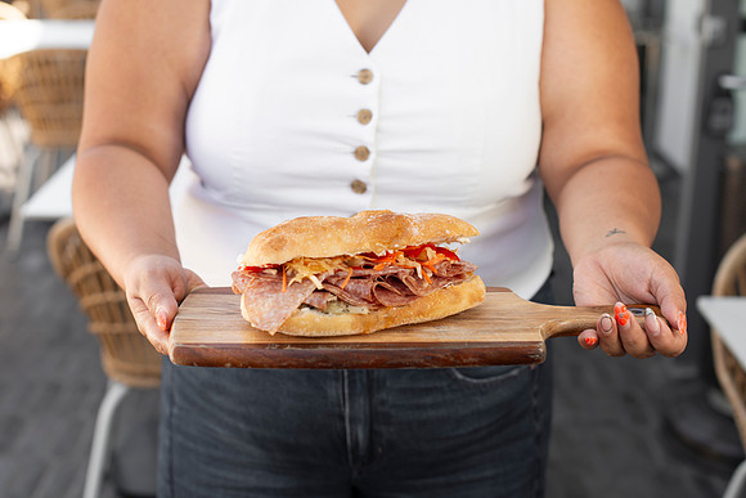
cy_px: 249
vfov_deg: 25.0
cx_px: 381
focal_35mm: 54
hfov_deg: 36.8
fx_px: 1121
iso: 100
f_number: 3.5
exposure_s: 1/250
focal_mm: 50
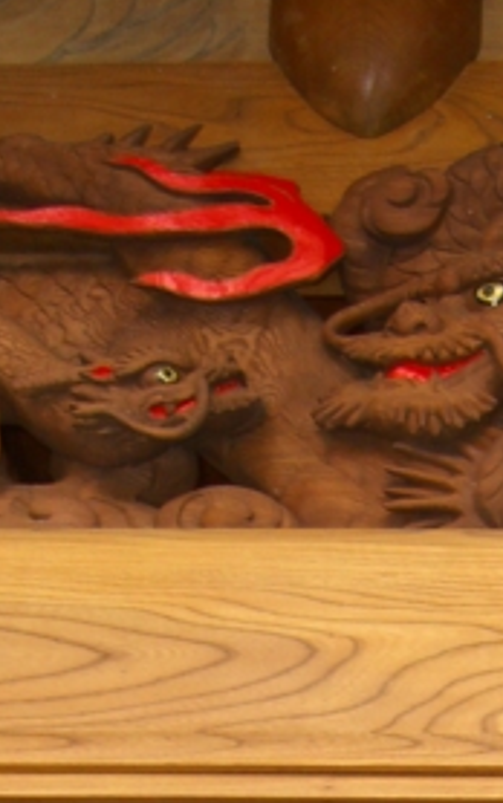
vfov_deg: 16.7
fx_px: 2542
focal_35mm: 116
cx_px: 416
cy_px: 1112
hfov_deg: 11.3
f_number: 2.8
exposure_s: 1/60
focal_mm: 7.9
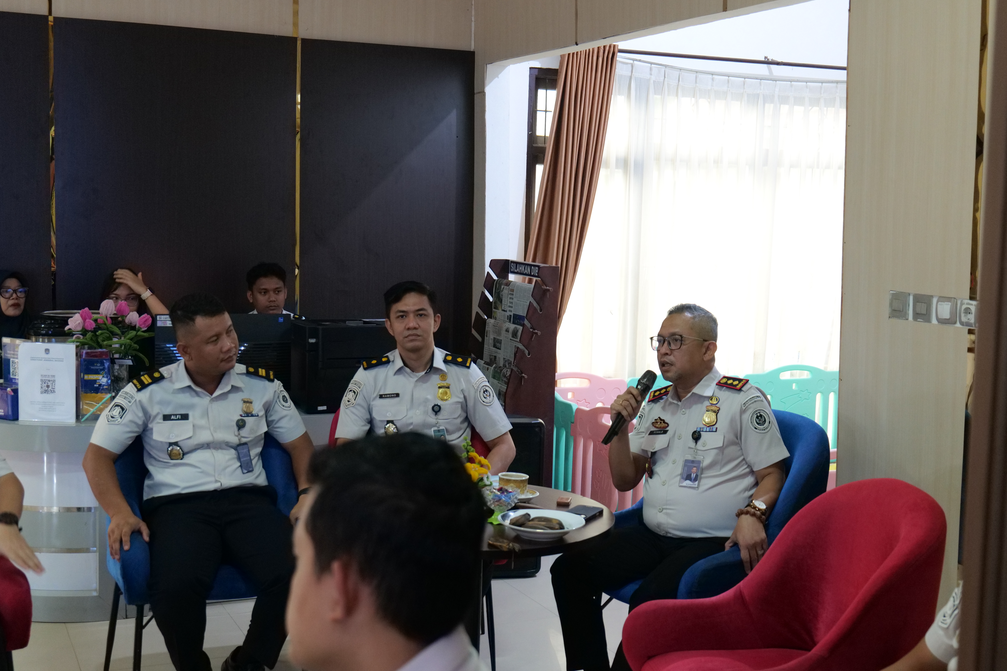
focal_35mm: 45
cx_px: 504
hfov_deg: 43.6
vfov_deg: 29.9
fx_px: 1259
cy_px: 336
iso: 6400
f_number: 5
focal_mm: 45
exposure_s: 1/50
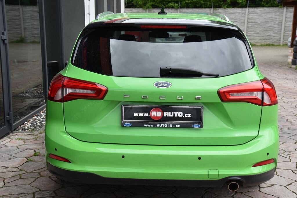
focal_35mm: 50
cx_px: 148
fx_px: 413
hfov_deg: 39.6
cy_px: 99
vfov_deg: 27.0
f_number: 8
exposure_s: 1/250
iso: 500
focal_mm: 50
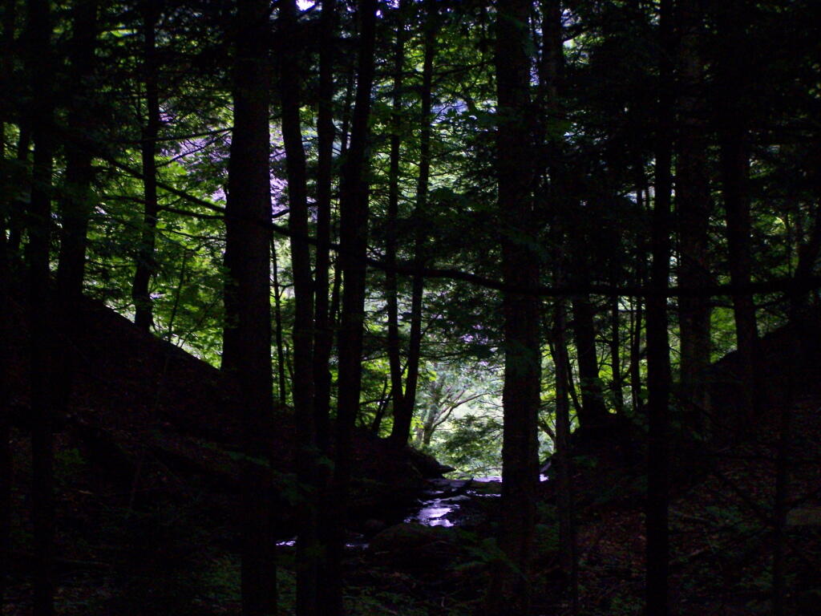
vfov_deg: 14.1
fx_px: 2490
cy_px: 308
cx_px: 410
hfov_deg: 18.7
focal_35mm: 105
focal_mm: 17.5
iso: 400
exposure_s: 1/60
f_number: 3.2
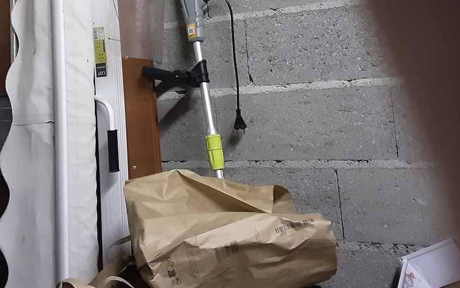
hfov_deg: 47.1
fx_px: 527
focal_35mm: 42
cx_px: 211
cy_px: 50
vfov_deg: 29.7
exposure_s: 1/20
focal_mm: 2.9
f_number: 1.9
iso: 400
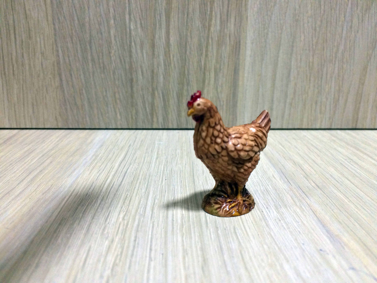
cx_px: 188
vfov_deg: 48.2
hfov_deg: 61.7
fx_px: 316
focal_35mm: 29
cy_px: 142
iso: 250
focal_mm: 4.15
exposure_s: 1/33
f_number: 2.2
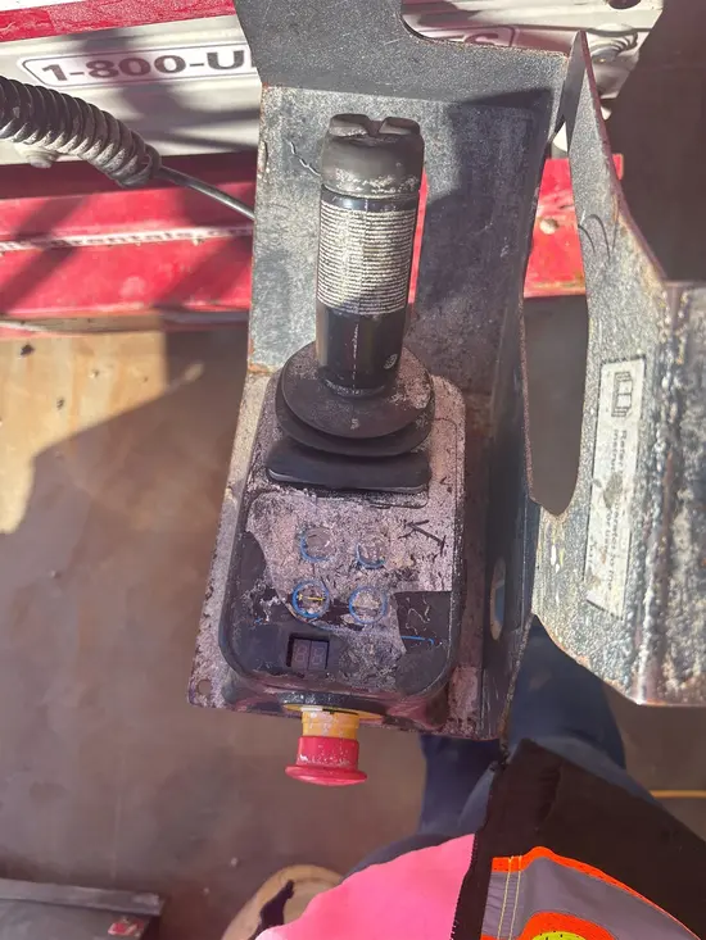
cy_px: 470
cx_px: 353
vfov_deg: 67.3
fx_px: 707
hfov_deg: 53.1
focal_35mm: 26
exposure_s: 1/935
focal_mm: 5.96
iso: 50
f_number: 1.6
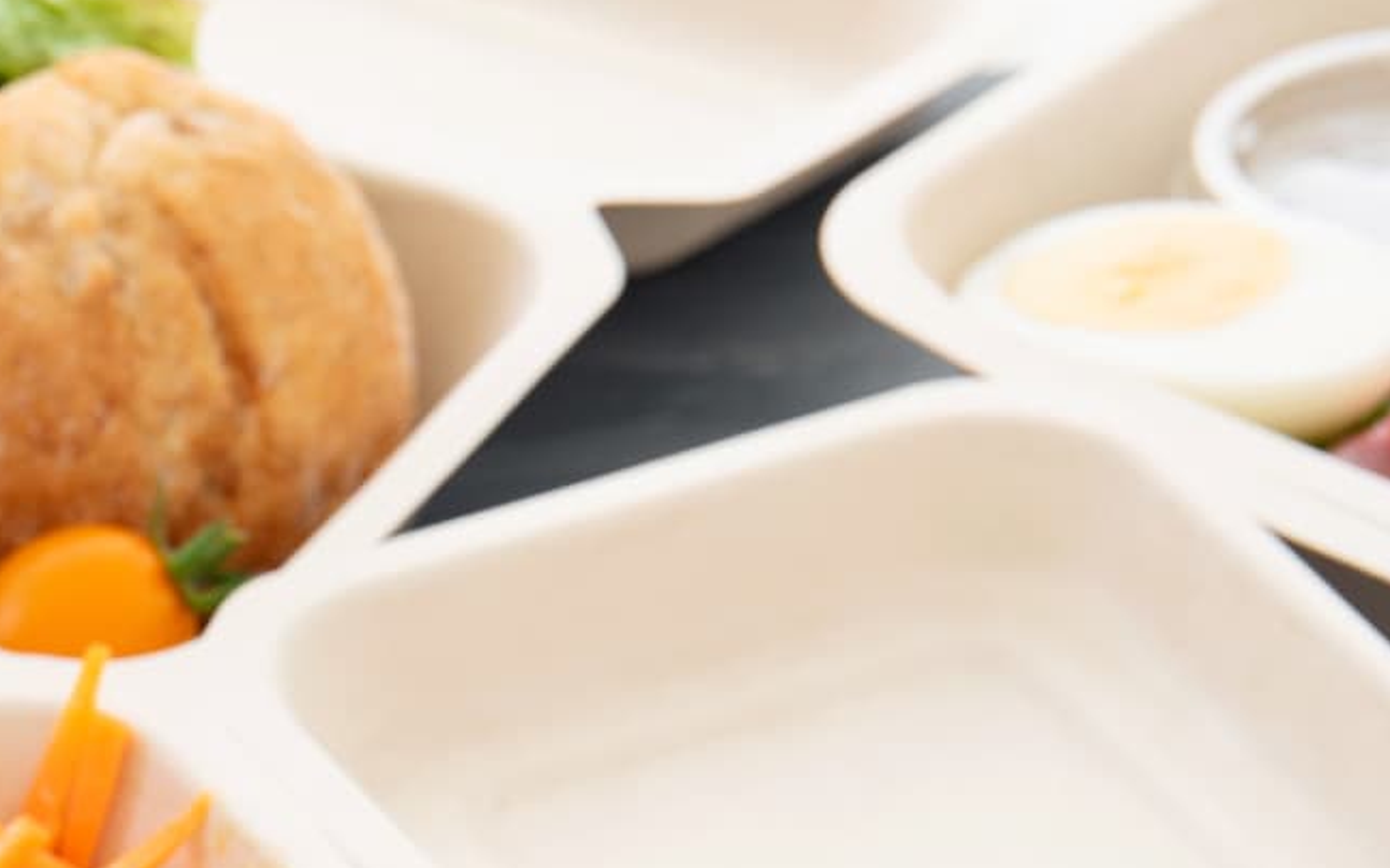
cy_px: 1387
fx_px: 11702
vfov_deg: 4.2
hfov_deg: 6.7
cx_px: -342
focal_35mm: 309
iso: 100
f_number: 7.1
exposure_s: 1/125
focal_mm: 98
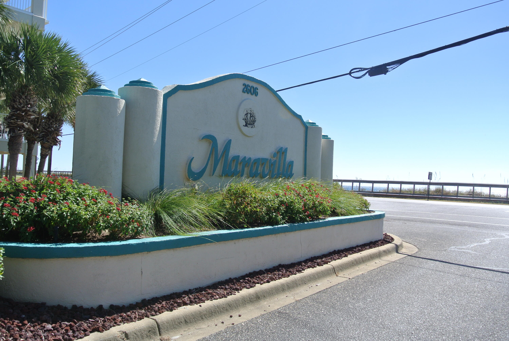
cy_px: 170
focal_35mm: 29
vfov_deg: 45.1
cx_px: 254
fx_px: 411
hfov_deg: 63.6
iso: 100
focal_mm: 11
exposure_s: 1/400
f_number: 5
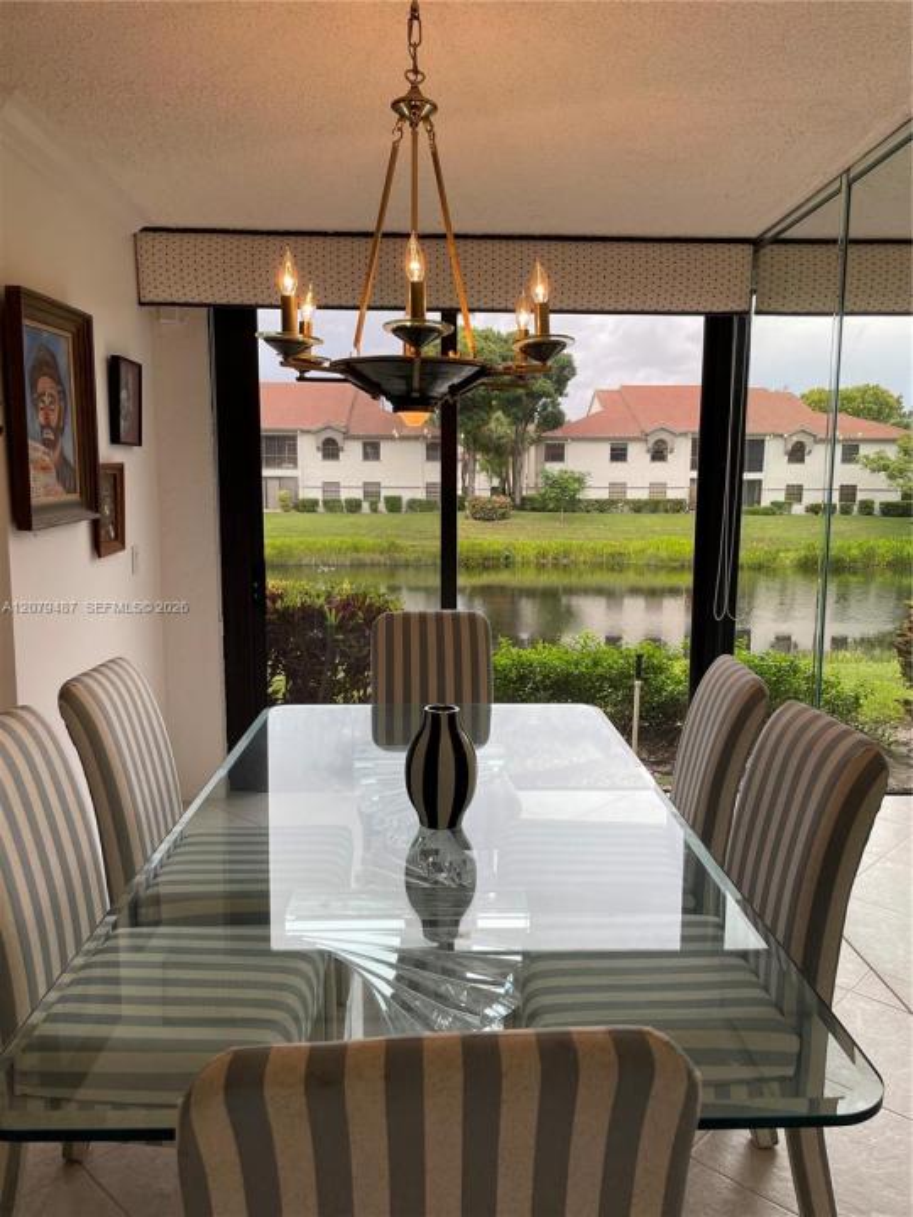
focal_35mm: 26
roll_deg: -0.1
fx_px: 914
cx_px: 456
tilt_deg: -5.9
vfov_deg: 67.3
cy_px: 608
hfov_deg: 53.1
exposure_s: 1/445
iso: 32
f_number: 1.6
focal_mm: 4.2
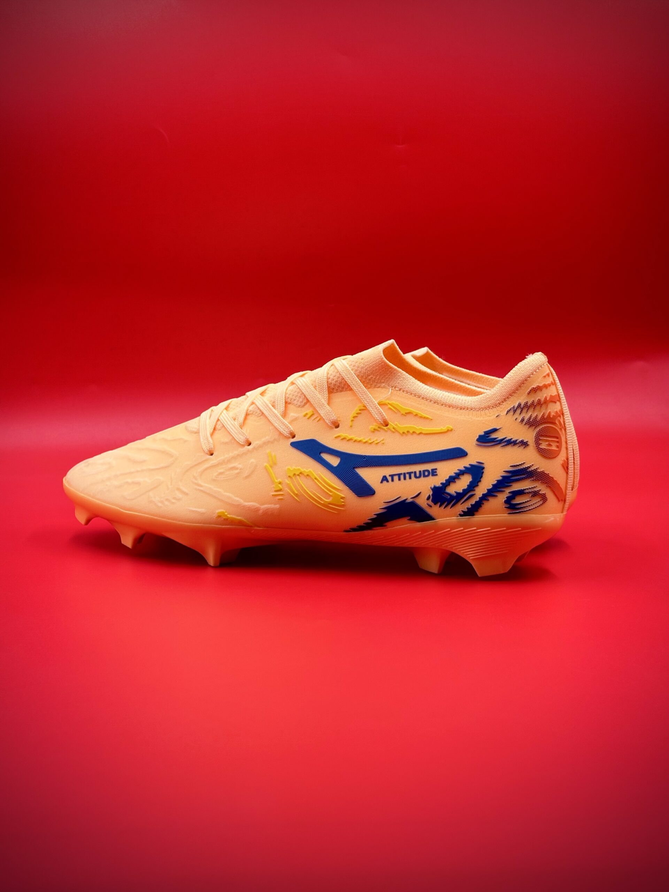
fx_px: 1340
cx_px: 334
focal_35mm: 52
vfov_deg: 36.8
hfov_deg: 28.0
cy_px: 446
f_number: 1.6
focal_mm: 5.96
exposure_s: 1/50
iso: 32
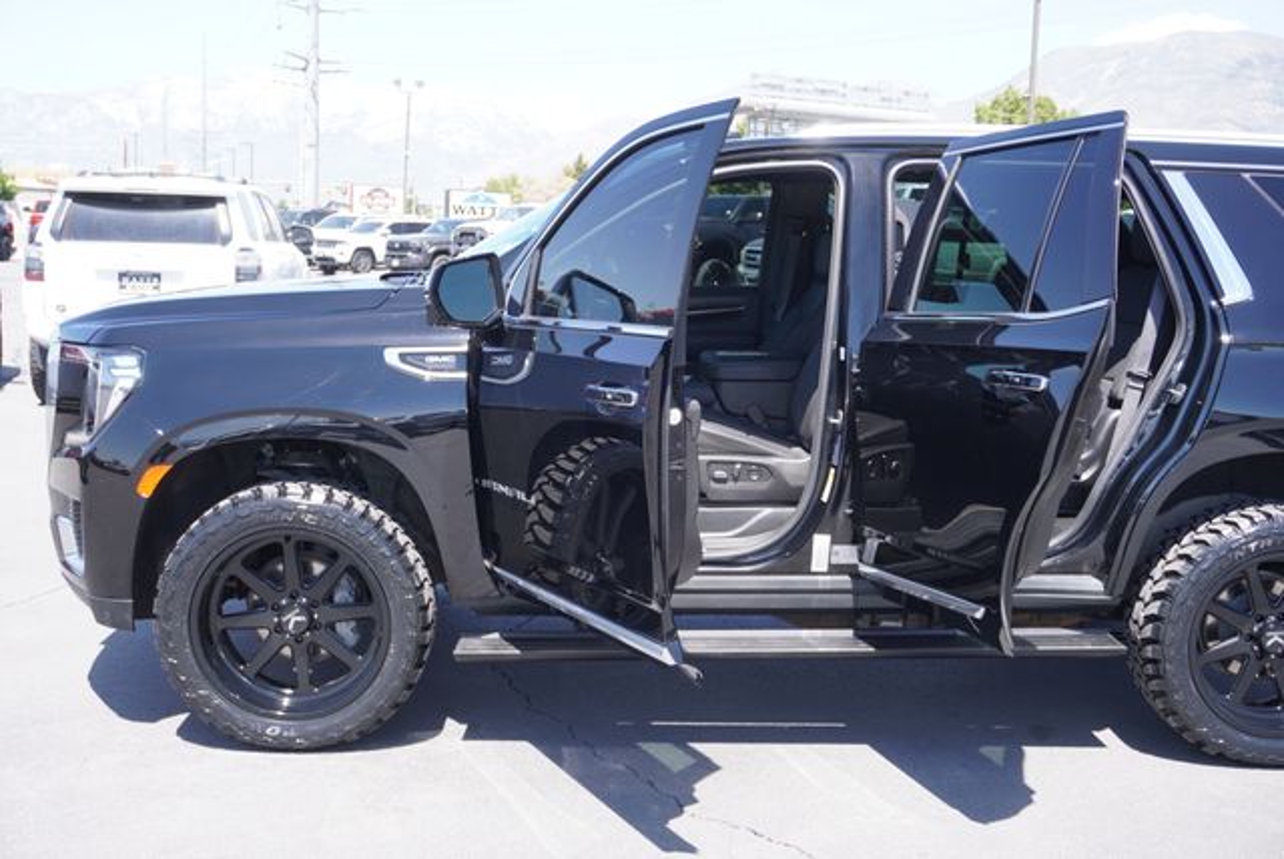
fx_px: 1446
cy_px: 430
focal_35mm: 40
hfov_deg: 47.9
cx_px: 642
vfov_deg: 33.1
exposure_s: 1/100
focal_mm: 27
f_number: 5.6
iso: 100
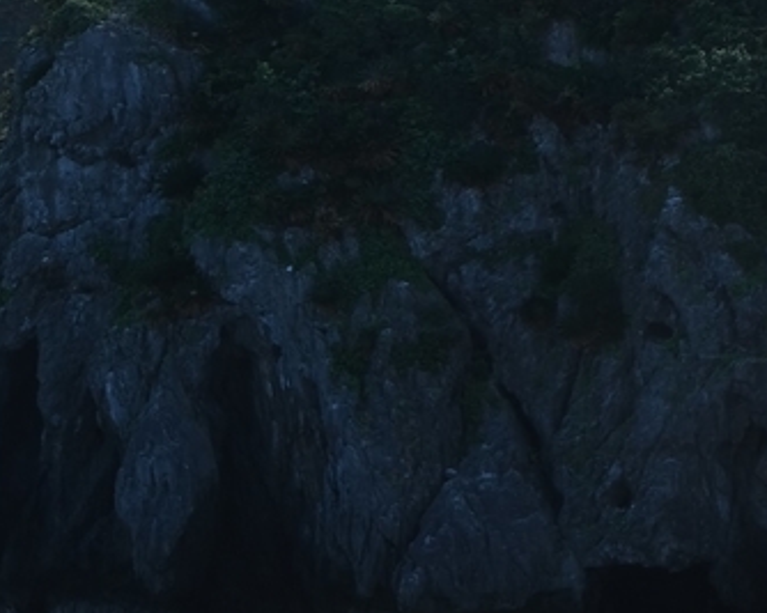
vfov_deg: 6.2
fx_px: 5583
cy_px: -179
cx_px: -508
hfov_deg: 7.7
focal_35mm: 246
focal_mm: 48.4
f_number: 8
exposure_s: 1/320
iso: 320
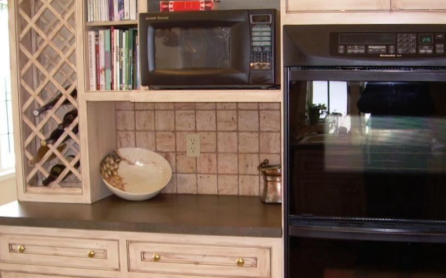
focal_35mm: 51
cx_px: 254
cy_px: 185
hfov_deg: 39.5
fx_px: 620
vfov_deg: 25.2
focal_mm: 6.3
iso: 50
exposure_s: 1/30
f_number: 2.8
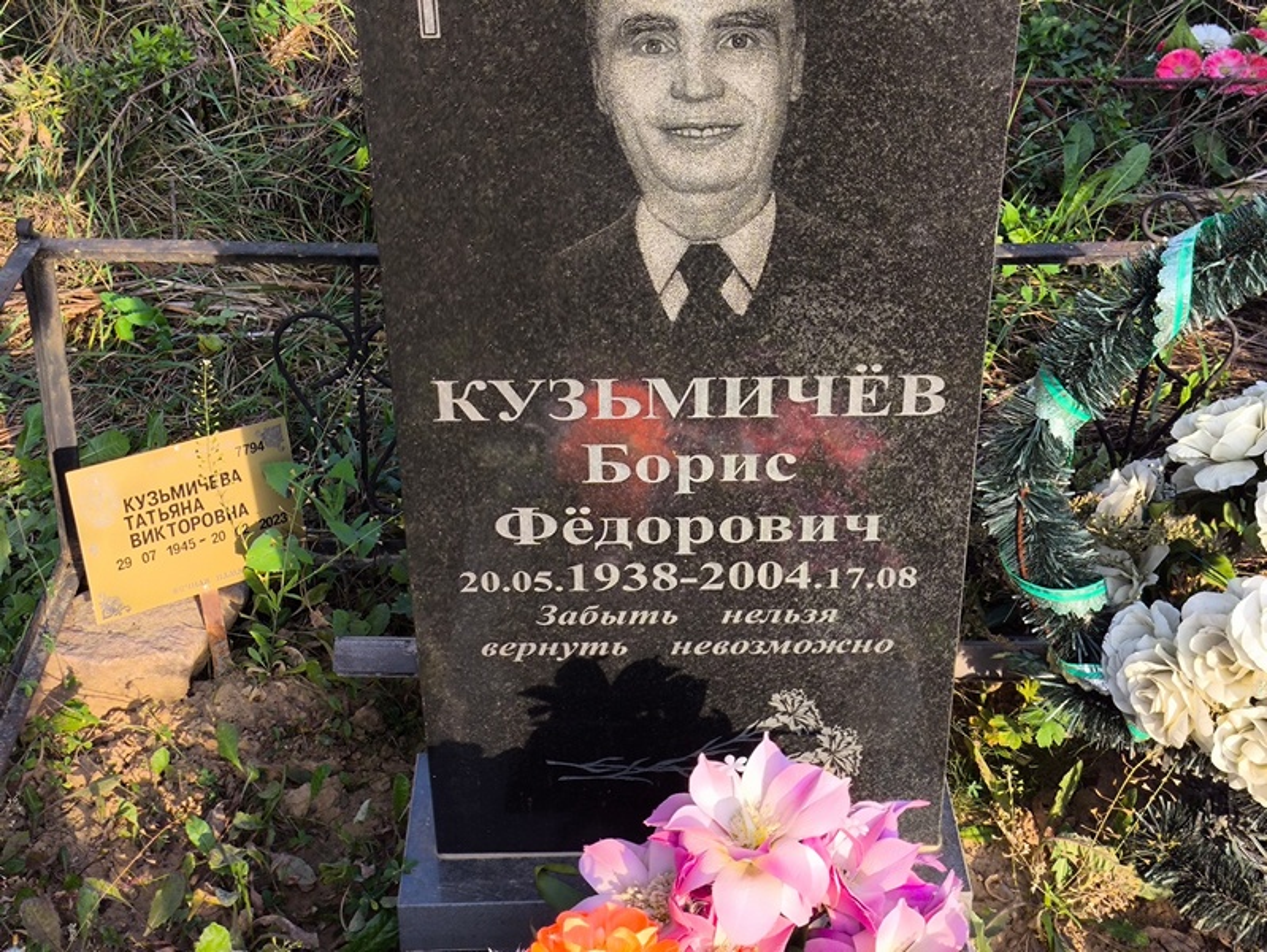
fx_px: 1831
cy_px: 476
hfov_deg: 38.2
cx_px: 634
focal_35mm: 50
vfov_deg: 29.1
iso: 50
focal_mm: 4.71
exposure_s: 1/515
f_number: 1.7
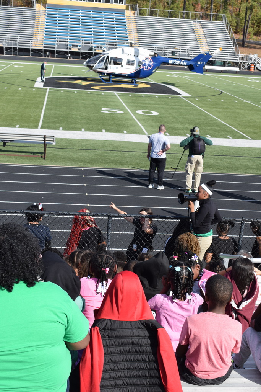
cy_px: 196
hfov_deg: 23.8
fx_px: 620
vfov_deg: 35.0
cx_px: 130
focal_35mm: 57
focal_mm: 38
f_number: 9
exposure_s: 1/320
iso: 200
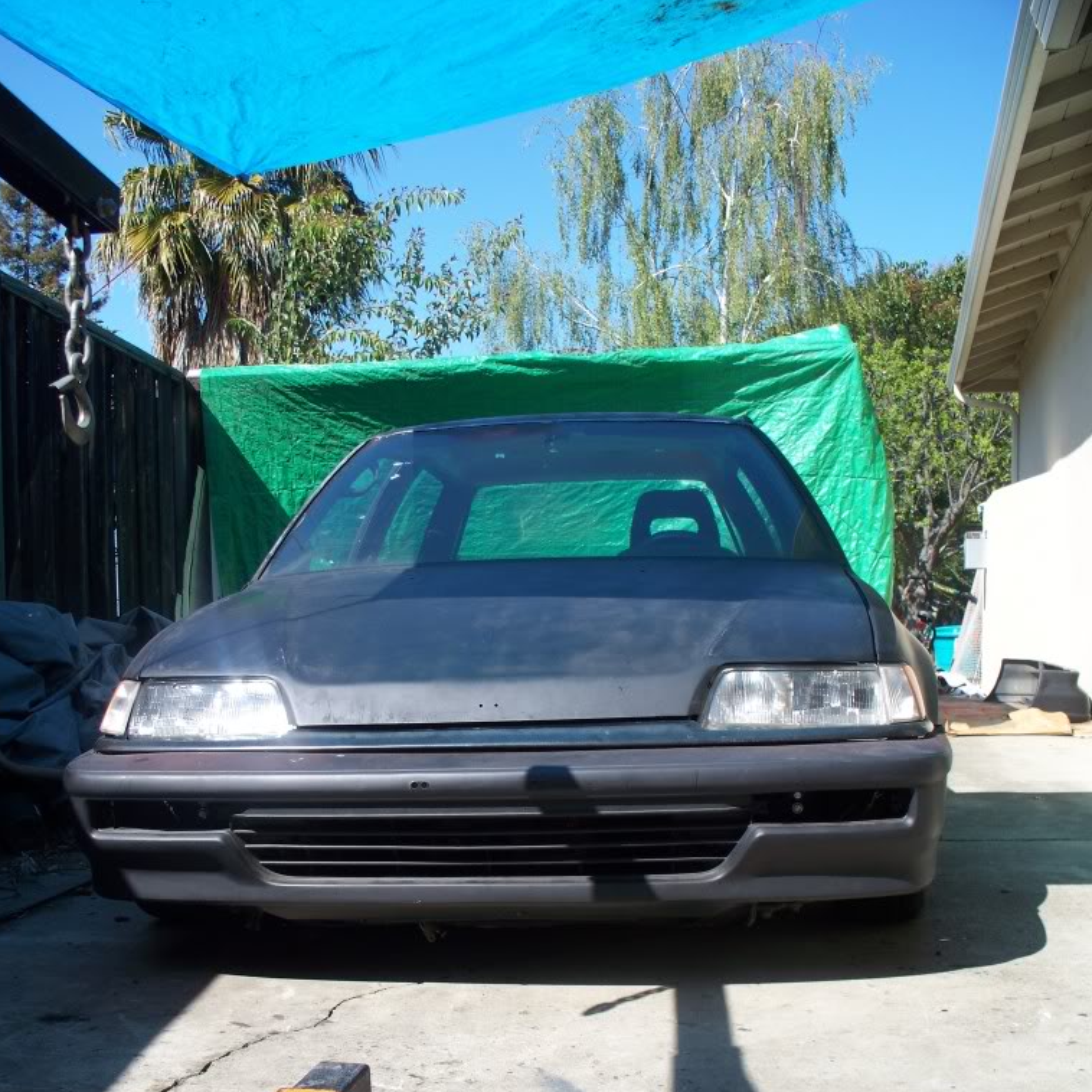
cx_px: 540
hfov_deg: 39.2
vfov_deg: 38.7
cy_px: 735
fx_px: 1535
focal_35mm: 43
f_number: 2.8
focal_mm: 7.54
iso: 64
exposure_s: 1/640
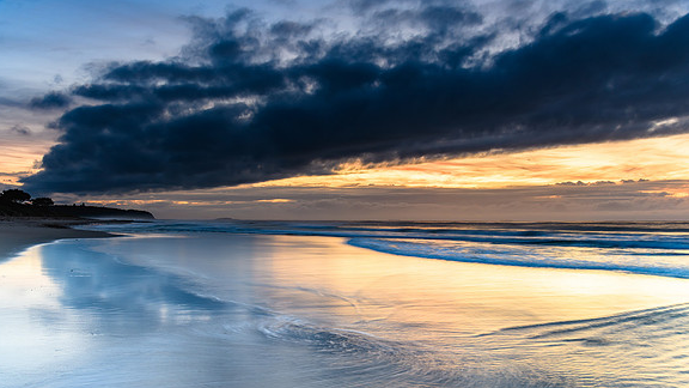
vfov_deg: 34.6
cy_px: 231
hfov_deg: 58.0
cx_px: 343
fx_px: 621
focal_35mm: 34
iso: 160
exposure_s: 2
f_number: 7.1
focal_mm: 32
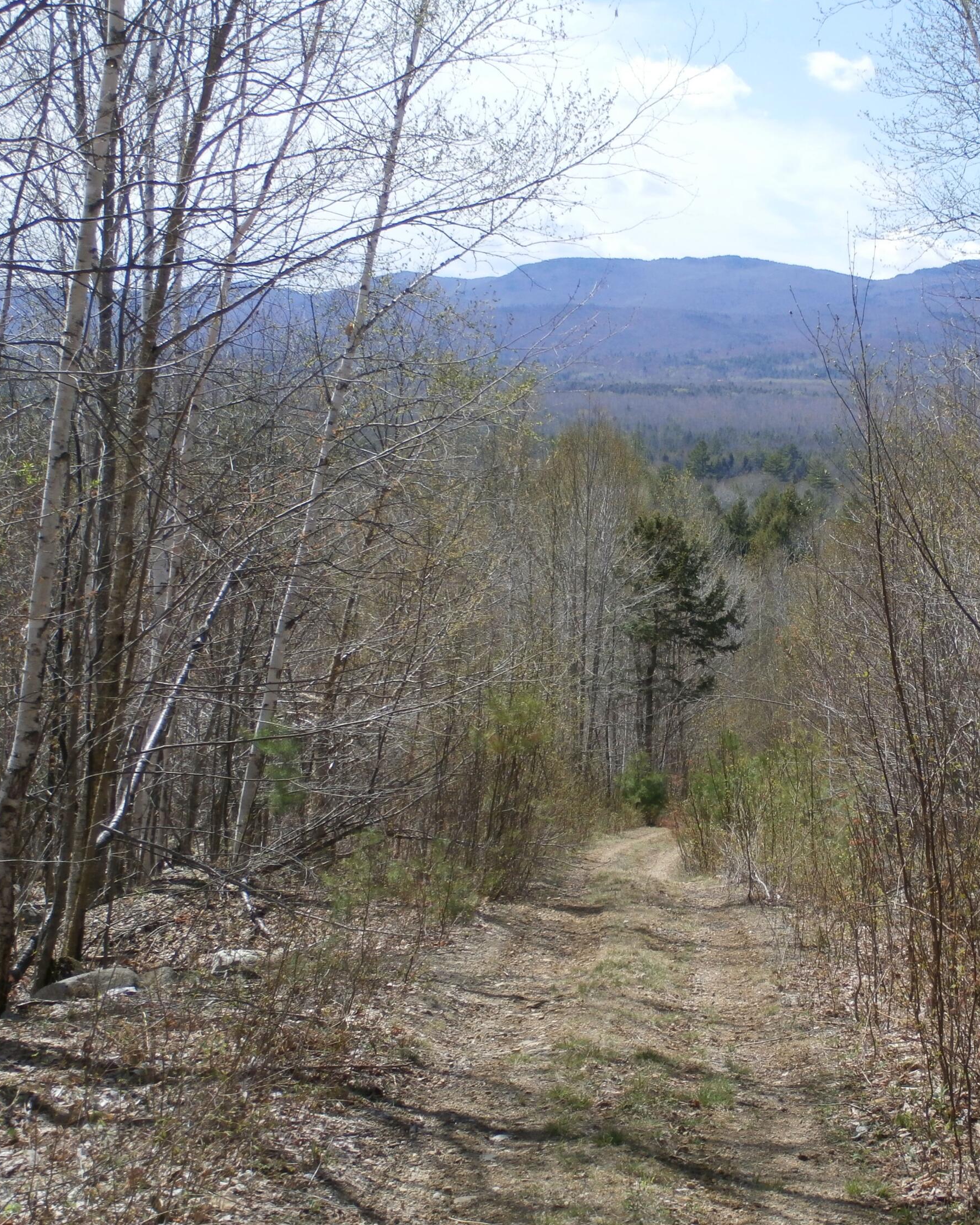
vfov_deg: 32.0
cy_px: 613
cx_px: 754
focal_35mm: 59
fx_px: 2139
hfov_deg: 25.5
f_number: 3.8
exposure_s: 1/640
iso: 100
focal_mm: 8.02
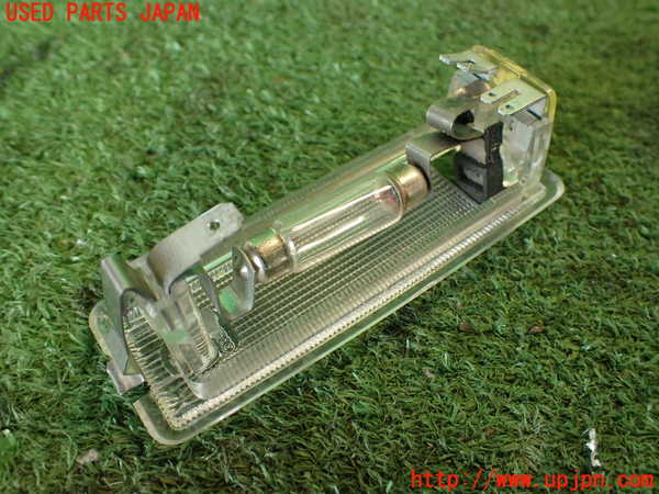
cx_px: 330
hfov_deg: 56.8
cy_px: 247
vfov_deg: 44.2
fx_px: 609
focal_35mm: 32
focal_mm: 5.79
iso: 200
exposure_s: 1/40
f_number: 2.4
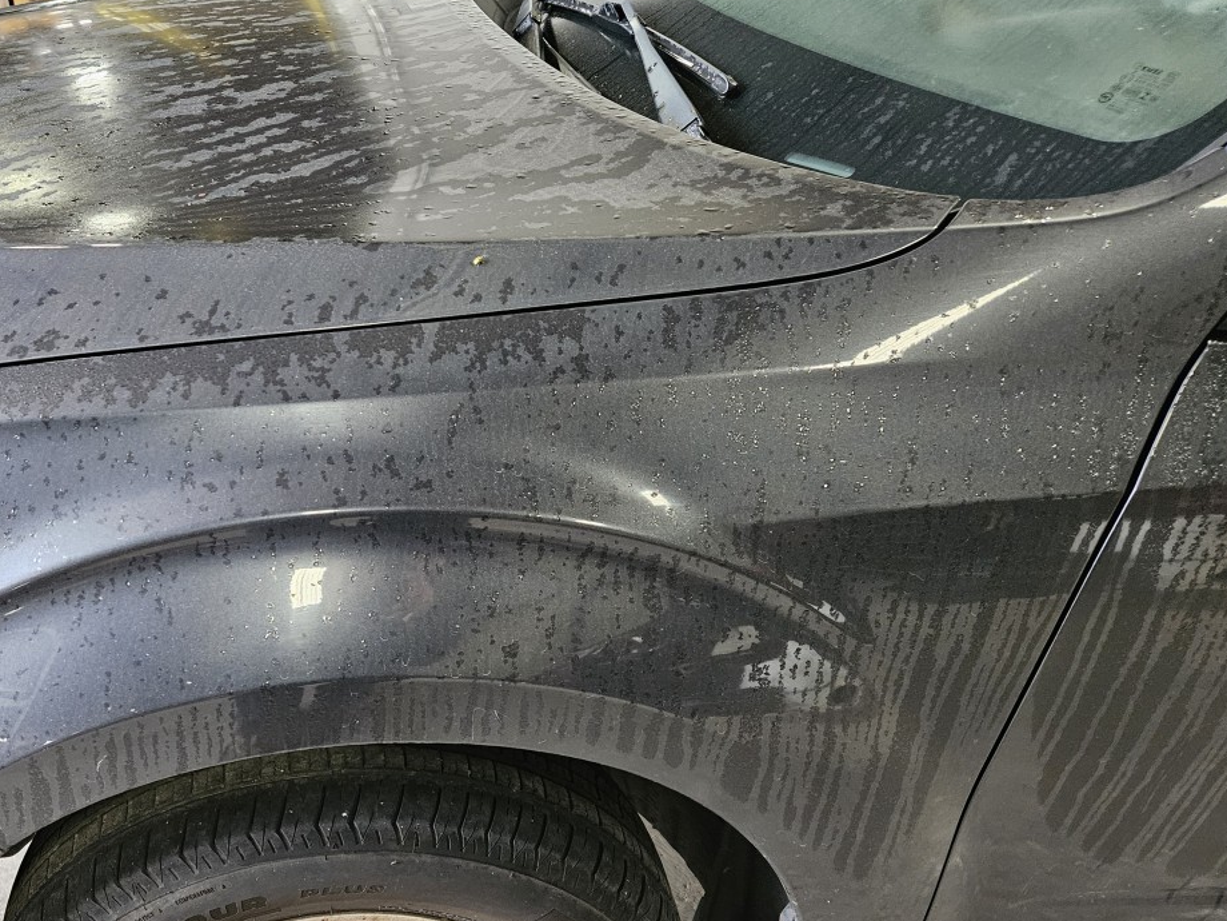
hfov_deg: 55.3
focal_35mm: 32
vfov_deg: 43.6
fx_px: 1134
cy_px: 610
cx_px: 383
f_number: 1.8
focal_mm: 5.4
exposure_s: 1/120
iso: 1000
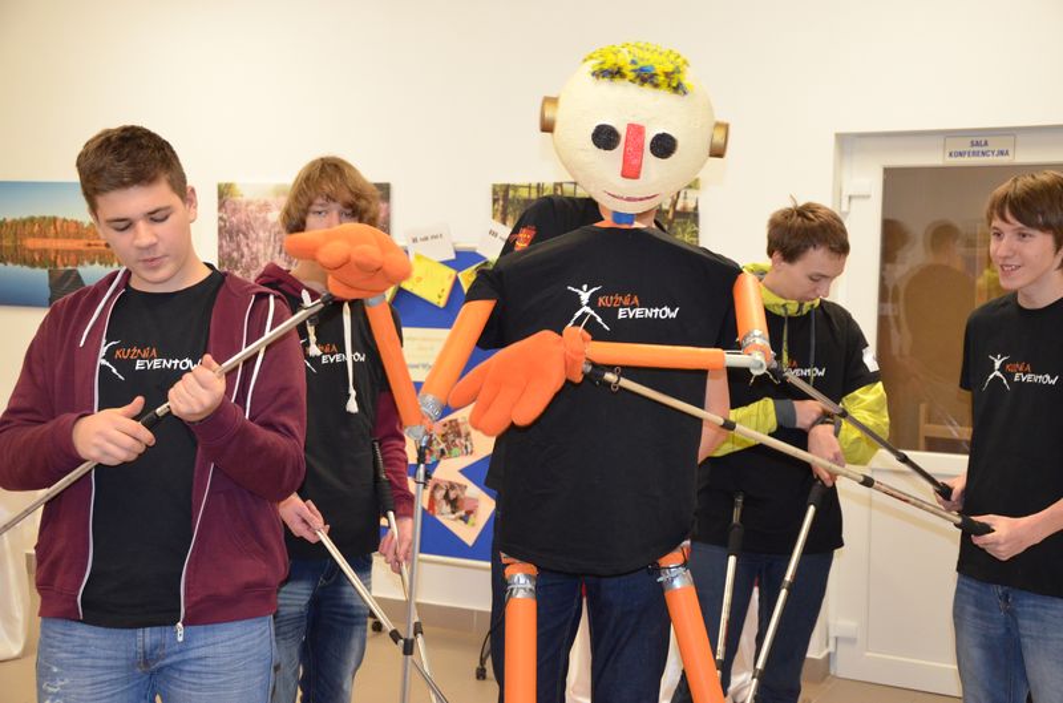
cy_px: 352
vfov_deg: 25.6
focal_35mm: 52
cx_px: 532
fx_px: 1546
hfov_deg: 37.9
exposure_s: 1/60
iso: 2500
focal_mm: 35
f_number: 4.5
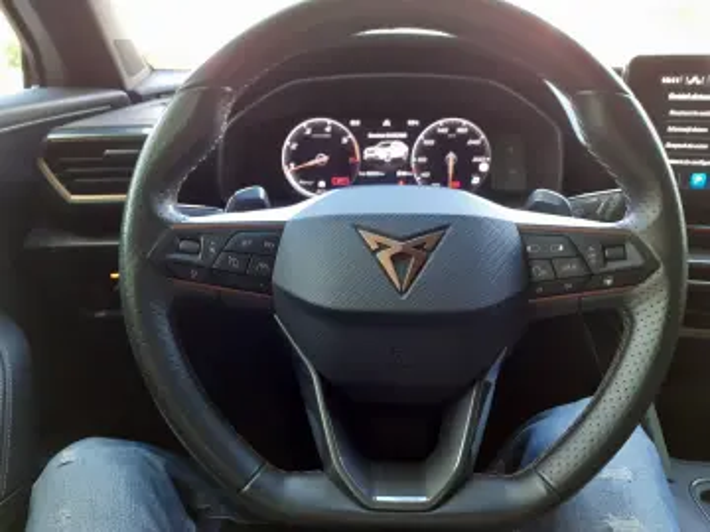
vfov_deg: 51.4
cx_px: 355
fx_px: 554
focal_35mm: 27
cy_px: 266
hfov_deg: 65.3
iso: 250
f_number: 1.9
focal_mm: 3.6
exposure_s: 1/50
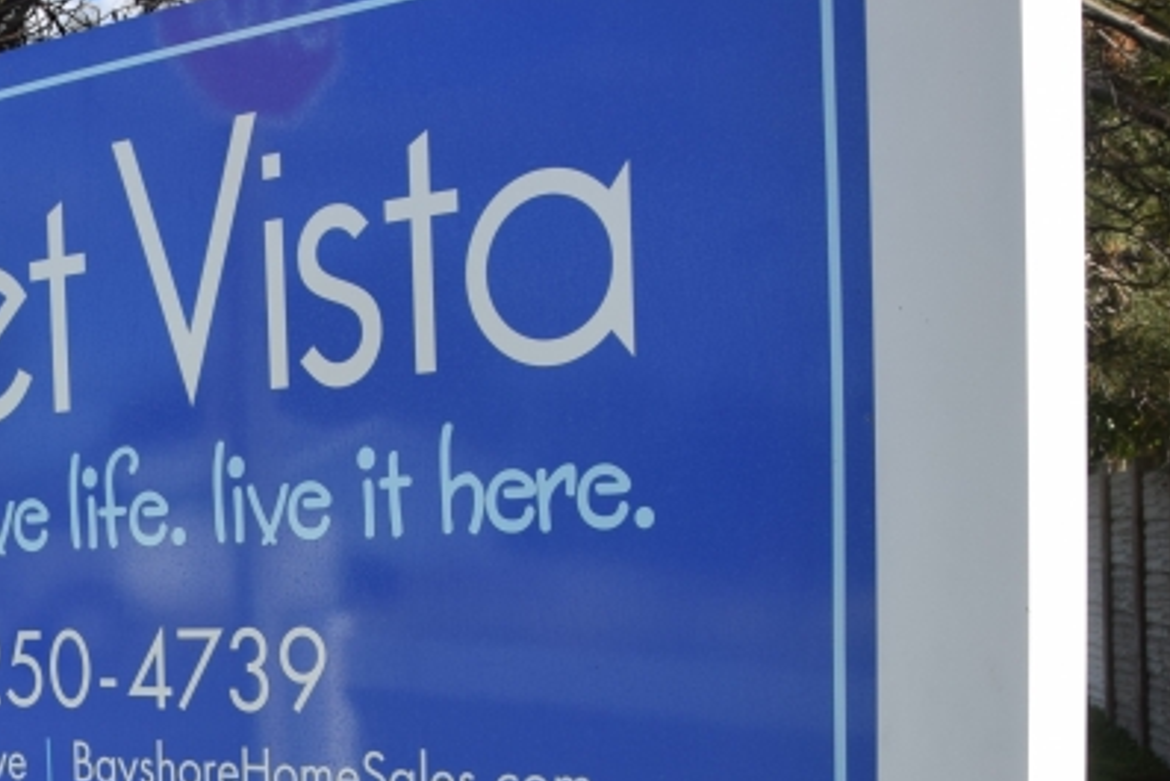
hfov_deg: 27.4
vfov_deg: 19.5
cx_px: -83
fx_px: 2211
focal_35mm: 68
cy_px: 774
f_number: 8
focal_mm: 18
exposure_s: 1/250
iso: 200
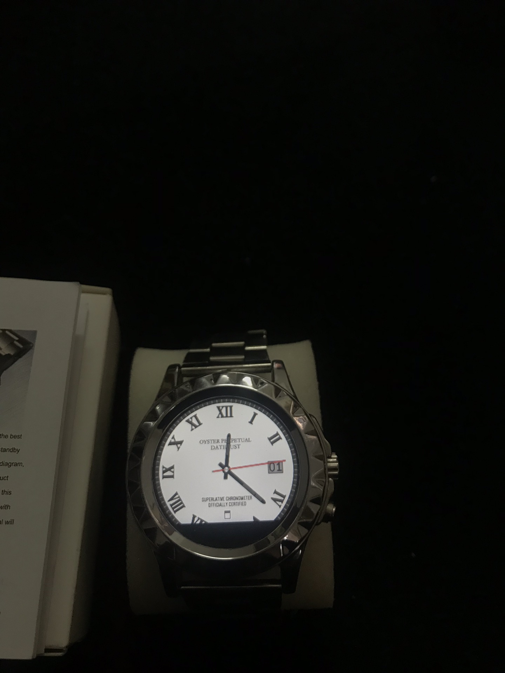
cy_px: 336
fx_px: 545
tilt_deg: -65.2
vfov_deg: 63.4
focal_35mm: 28
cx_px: 252
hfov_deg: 49.7
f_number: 1.8
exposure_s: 1/20
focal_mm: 3.99
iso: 40
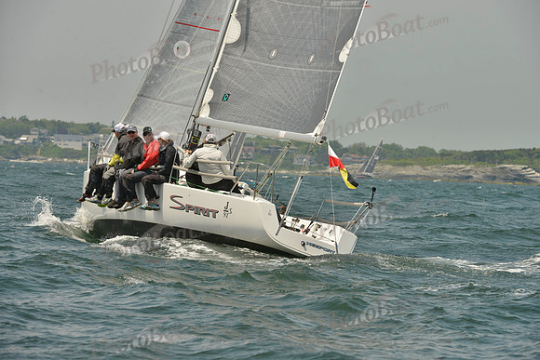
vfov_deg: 6.9
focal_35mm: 200
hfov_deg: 10.3
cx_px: 270
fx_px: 3001
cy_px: 180
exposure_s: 1/1000
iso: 280
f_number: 9
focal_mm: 200
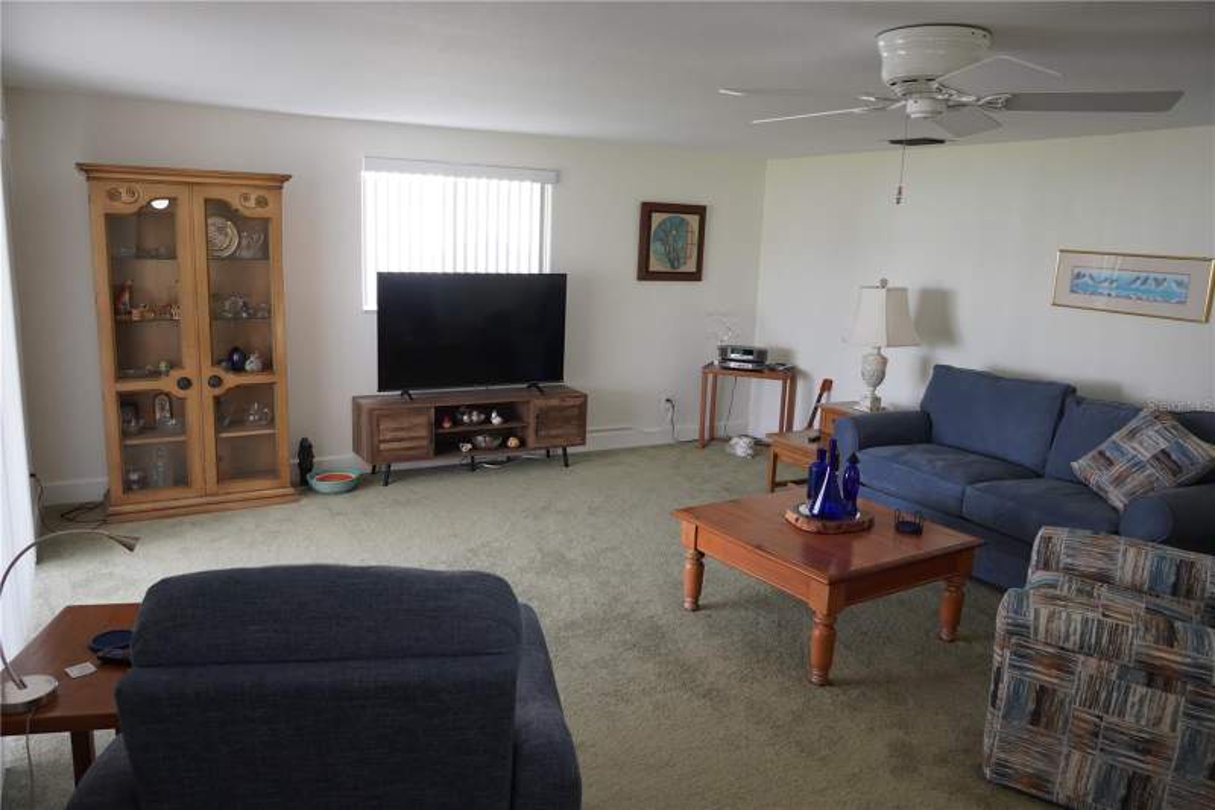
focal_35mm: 27
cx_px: 608
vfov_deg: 47.9
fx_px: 911
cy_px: 405
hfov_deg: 67.4
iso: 320
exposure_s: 1/30
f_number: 3.5
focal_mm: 18
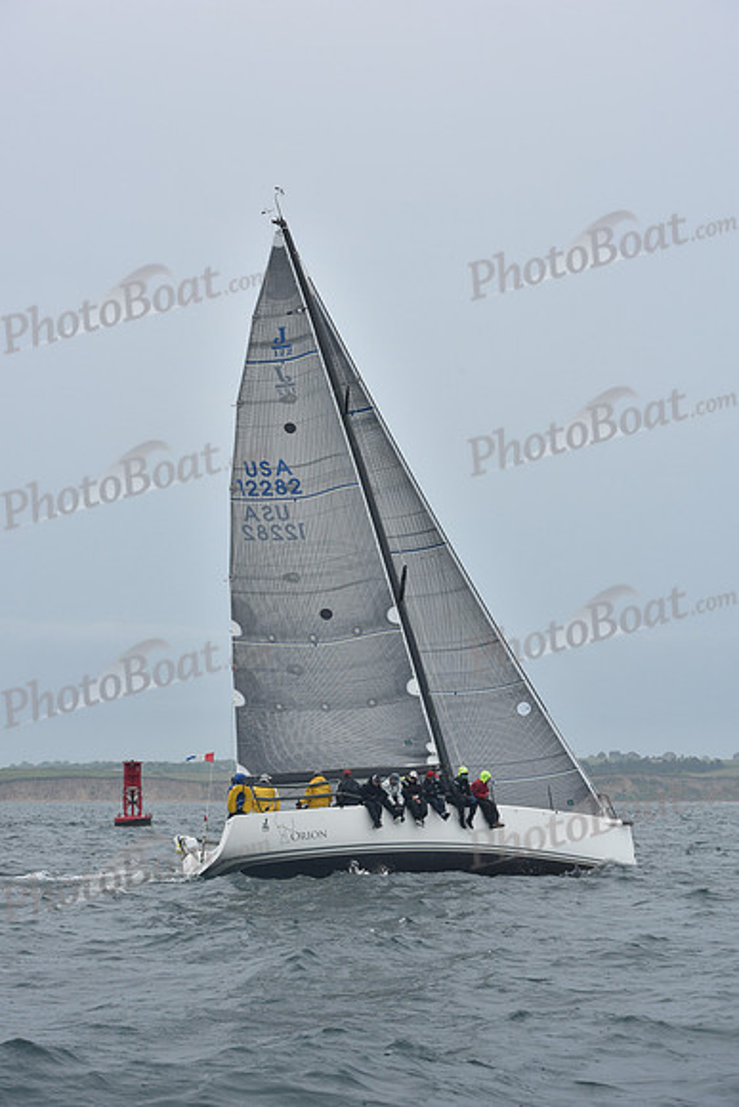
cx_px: 370
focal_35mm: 70
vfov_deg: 28.8
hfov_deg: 19.5
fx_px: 2154
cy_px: 554
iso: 320
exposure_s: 1/1000
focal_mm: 70
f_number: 9
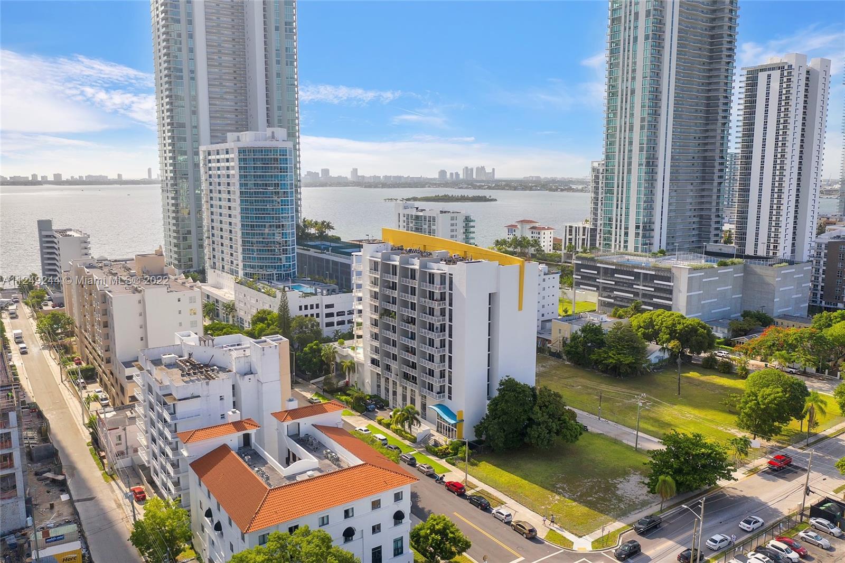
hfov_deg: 65.5
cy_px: 282
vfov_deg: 46.4
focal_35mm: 28
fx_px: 657
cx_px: 422
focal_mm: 10.26
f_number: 3.5
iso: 100
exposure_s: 1/200
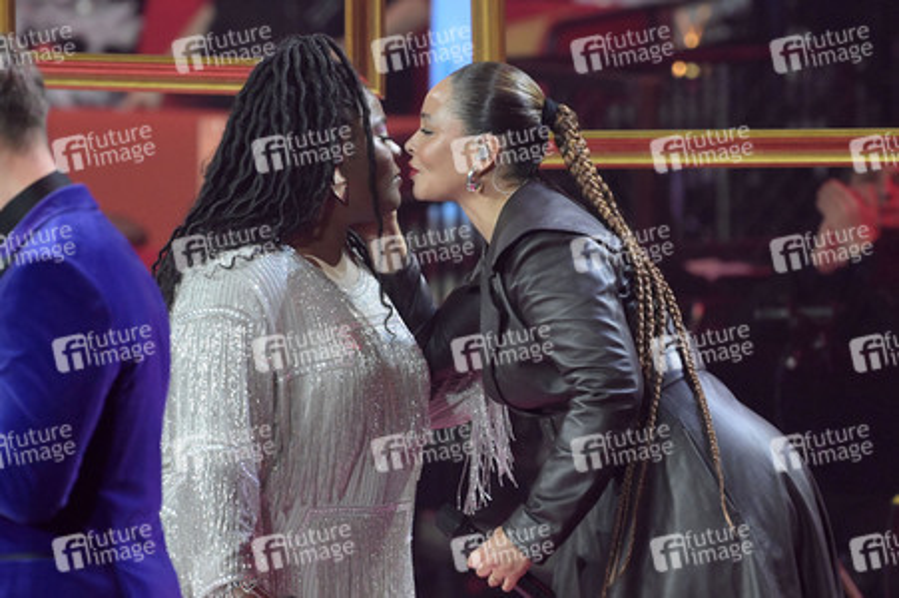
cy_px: 299
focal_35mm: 360
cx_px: 450
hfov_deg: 5.7
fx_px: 8983
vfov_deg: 3.8
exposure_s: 1/400
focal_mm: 360
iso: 12800
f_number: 5.6
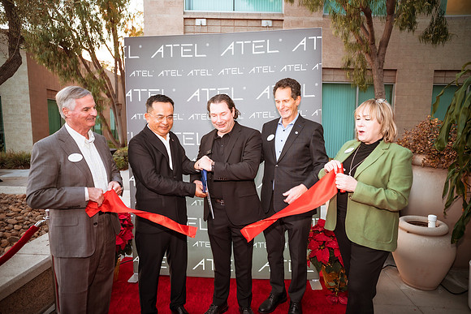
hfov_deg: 84.0
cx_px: 236
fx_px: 262
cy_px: 157
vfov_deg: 62.0
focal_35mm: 20
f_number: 2.8
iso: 200
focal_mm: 20
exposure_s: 1/250
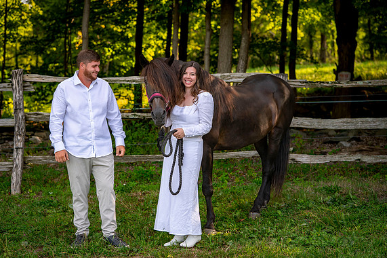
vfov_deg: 17.5
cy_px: 123
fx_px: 838
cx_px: 191
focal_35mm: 78
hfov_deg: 26.0
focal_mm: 70
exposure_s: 1/800
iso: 200
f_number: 3.5
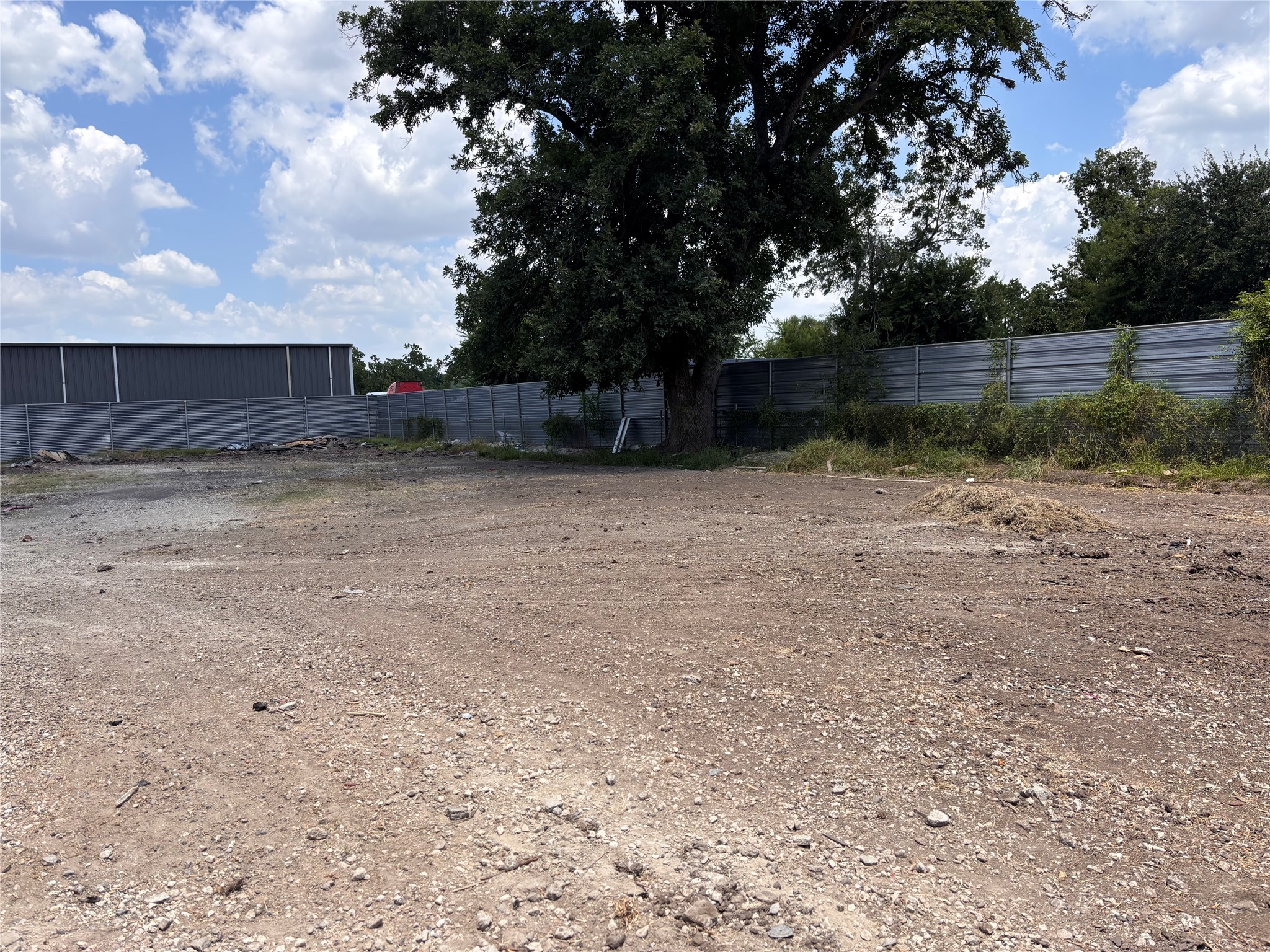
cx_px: 635
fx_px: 954
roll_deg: +2.6
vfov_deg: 53.1
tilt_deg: -3.5
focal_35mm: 26
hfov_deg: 67.3
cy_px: 476
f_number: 1.6
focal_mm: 5.96
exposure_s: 1/2571
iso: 50
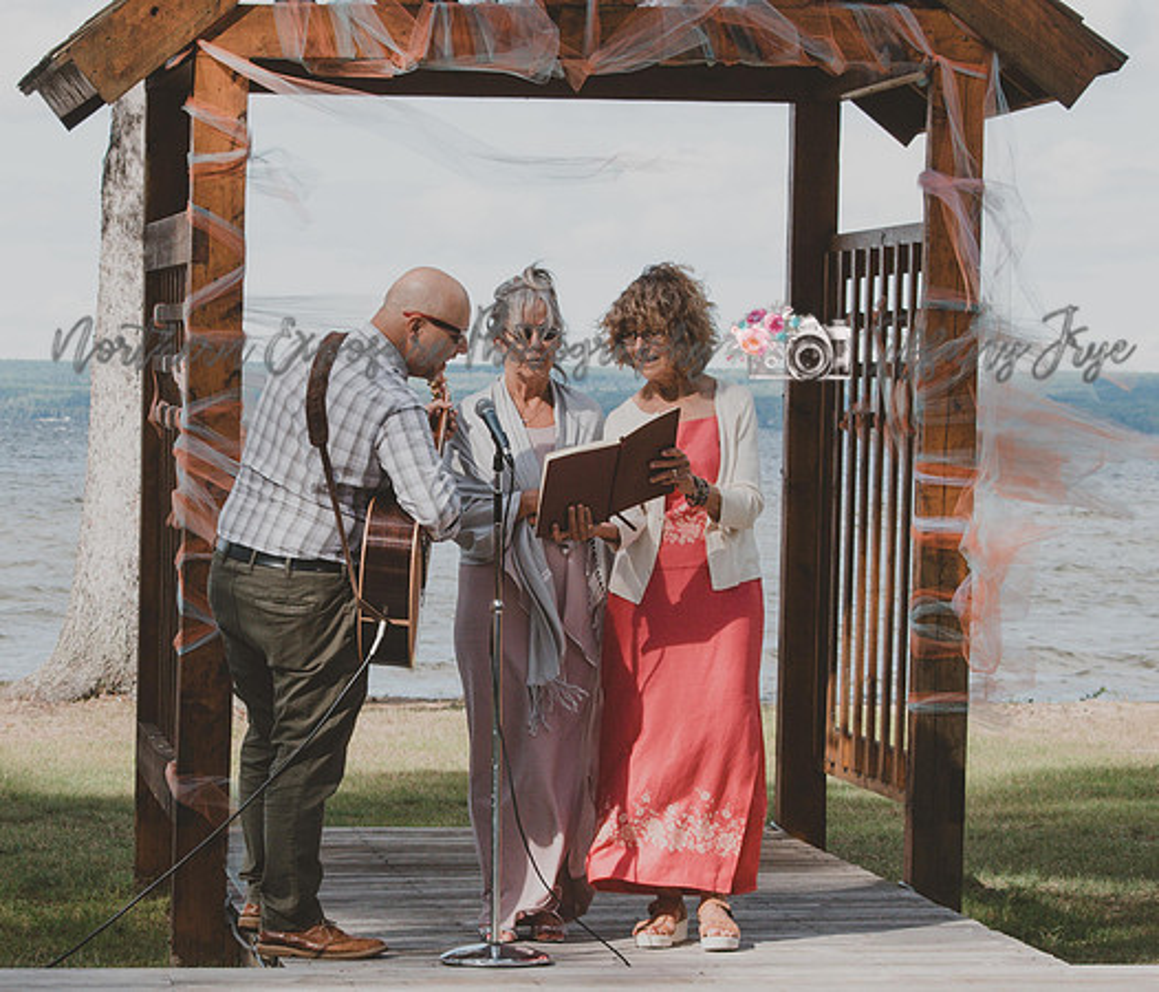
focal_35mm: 139
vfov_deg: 11.6
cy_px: 518
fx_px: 4892
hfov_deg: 13.5
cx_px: 373
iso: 200
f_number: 9
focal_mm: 55
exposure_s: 1/320
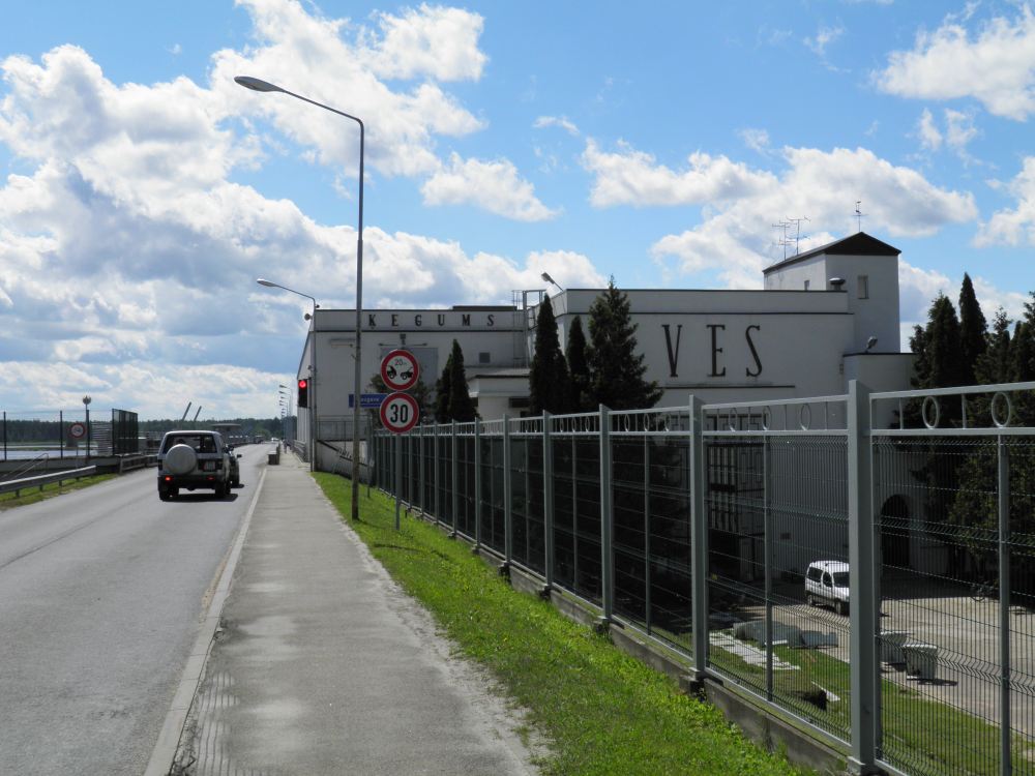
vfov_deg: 32.9
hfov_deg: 42.9
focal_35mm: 44
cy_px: 388
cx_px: 518
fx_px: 1316
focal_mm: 7.9
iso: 50
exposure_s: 1/640
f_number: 6
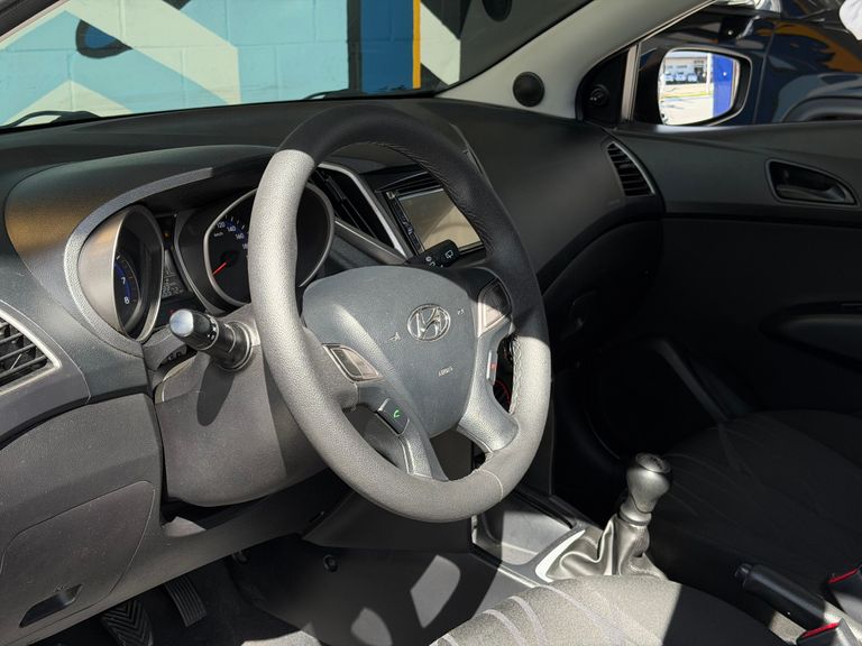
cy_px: 323
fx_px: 1195
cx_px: 431
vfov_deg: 30.3
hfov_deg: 39.7
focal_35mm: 48
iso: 64
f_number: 1.78
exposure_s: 1/541
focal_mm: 6.76
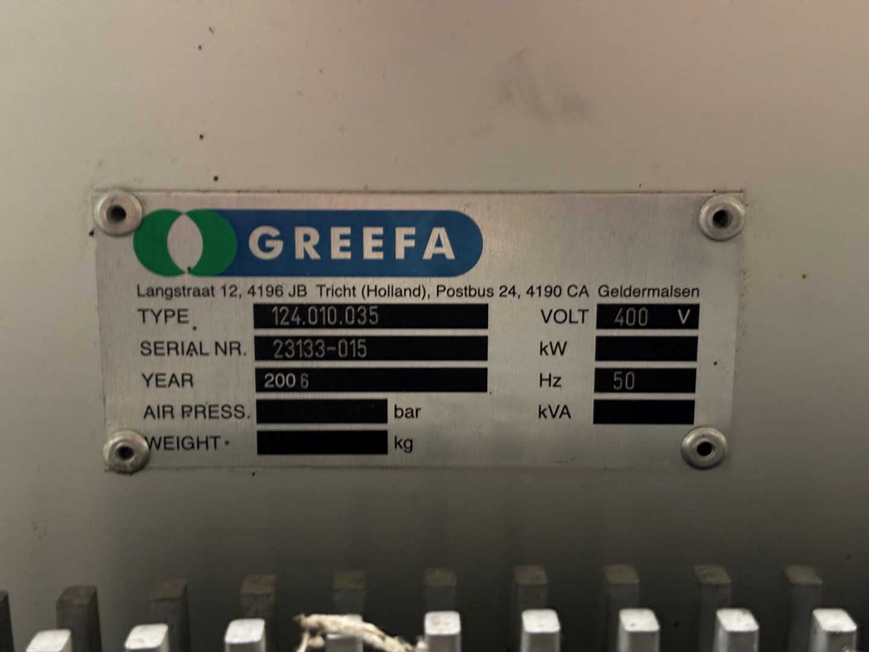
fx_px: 1305
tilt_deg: -13.9
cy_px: 326
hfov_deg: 36.8
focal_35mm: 52
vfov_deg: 28.0
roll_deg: +0.3
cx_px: 434
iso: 500
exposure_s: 1/20
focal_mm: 5.96
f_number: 1.6
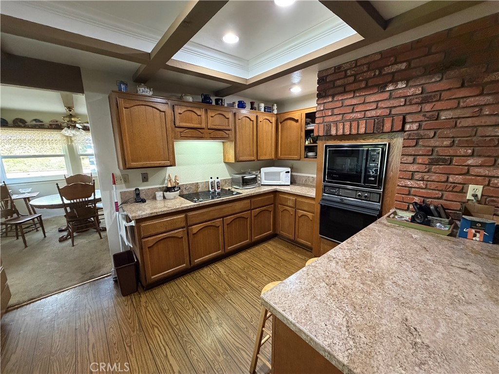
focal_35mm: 14
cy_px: 187
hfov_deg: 102.1
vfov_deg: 85.7
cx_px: 250
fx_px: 202
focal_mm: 2.22
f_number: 2.2
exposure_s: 1/60
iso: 640
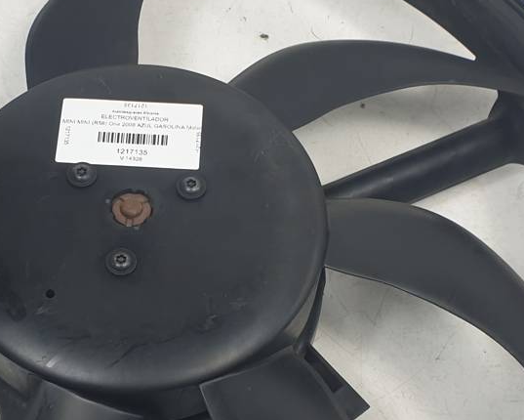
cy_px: 293
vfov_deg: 22.4
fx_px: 1055
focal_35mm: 68
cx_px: 159
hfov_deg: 27.7
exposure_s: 1/162
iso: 50
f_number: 2.4
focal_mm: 4.3
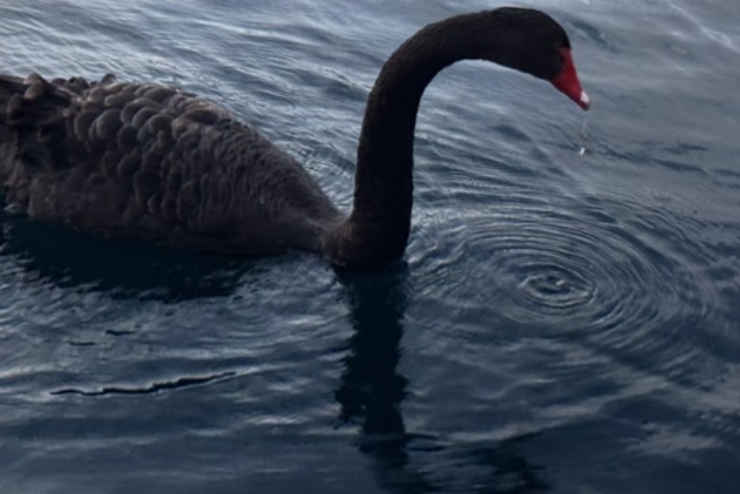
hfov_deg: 21.3
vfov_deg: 14.3
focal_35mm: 95
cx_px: 194
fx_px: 1953
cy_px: 85
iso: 400
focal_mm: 6.76
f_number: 1.78
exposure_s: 1/40
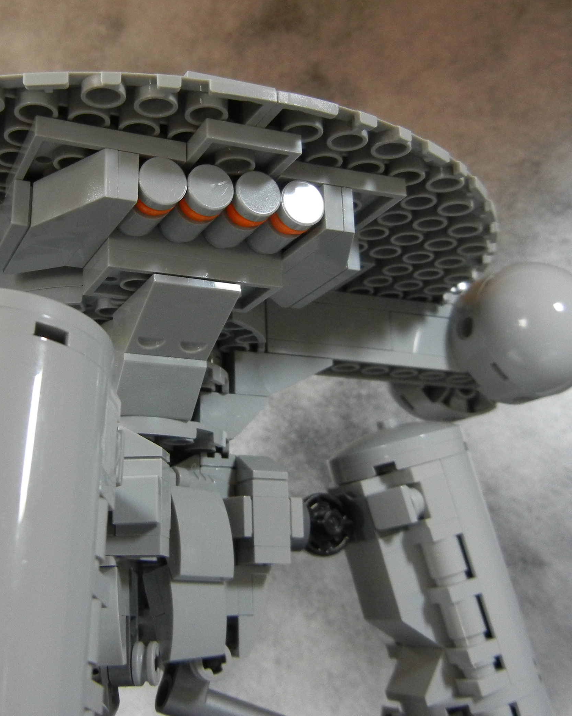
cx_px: 187
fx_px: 974
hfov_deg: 32.4
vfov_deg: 40.3
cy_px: 321
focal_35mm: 46
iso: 400
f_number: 3.5
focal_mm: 5.4
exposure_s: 1/80.7
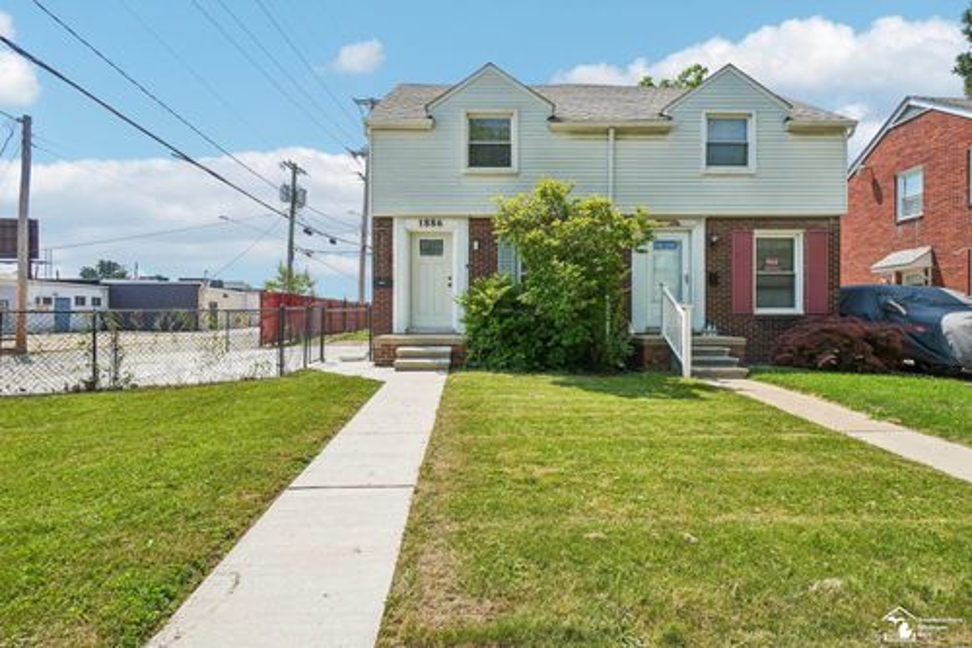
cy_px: 324
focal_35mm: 16
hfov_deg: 95.0
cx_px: 486
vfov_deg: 72.0
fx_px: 445
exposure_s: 1/350
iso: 100
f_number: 8
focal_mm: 11
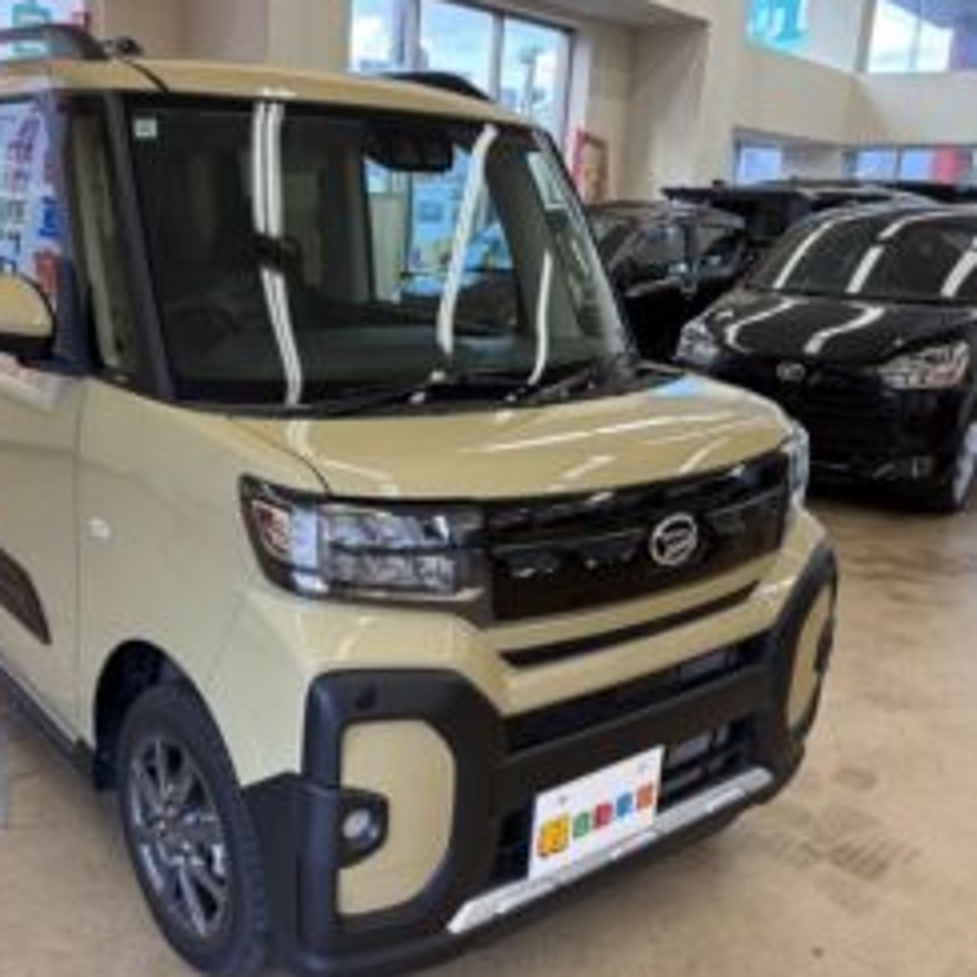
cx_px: 324
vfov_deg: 49.7
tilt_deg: -15.3
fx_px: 1054
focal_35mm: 33
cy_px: 499
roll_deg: -1.1
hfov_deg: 48.9
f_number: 1.6
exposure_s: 1/100
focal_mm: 5.96
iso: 40
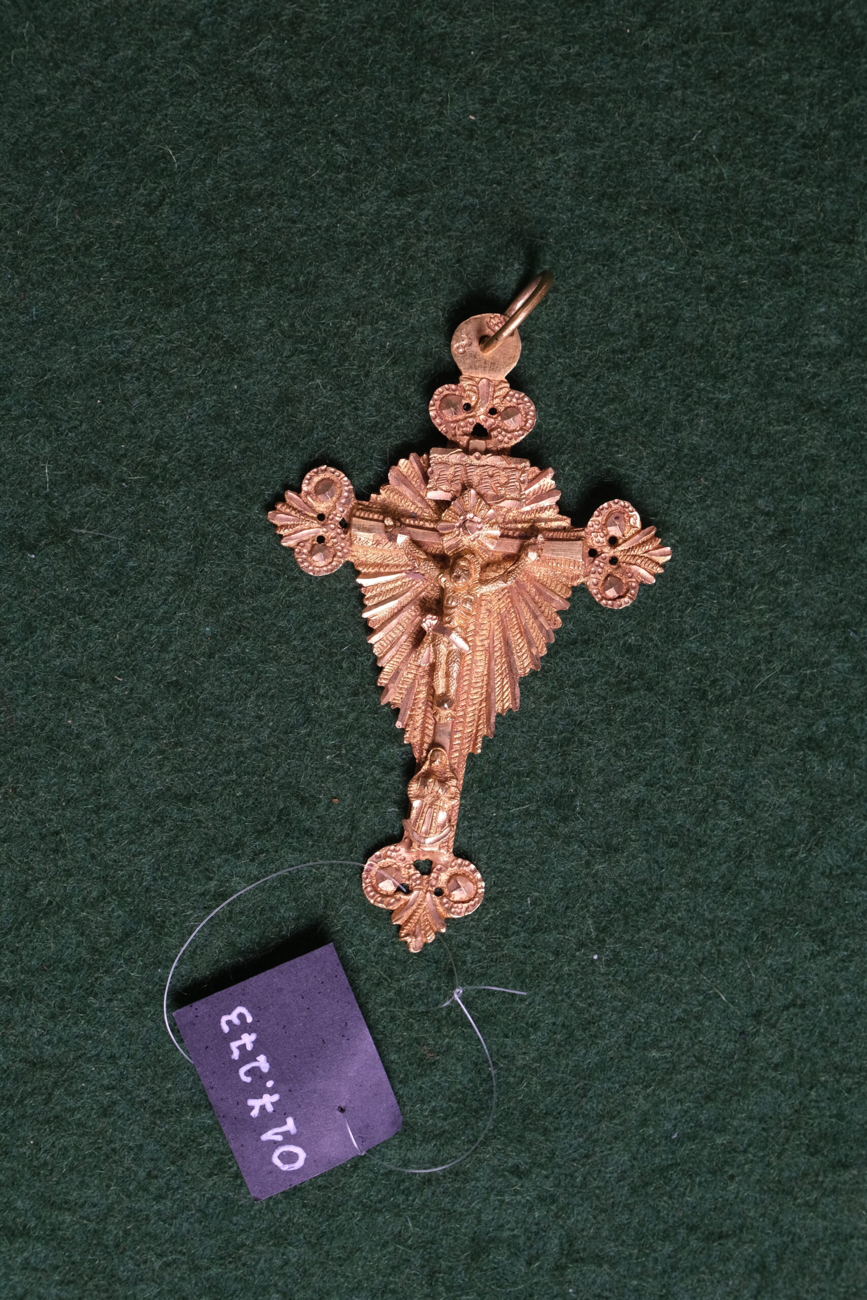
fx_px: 2998
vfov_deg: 24.5
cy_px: 650
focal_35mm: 83
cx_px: 434
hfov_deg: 16.5
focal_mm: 55
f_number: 8
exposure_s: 1/80
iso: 400
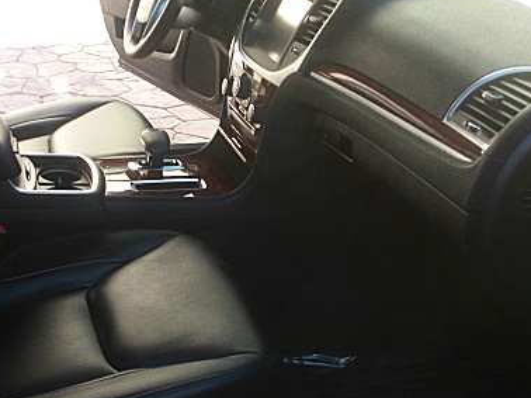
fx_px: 935
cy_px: 188
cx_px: 167
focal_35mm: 61
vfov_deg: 24.0
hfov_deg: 31.4
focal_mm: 6.3
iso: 50
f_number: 2.8
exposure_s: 1/60
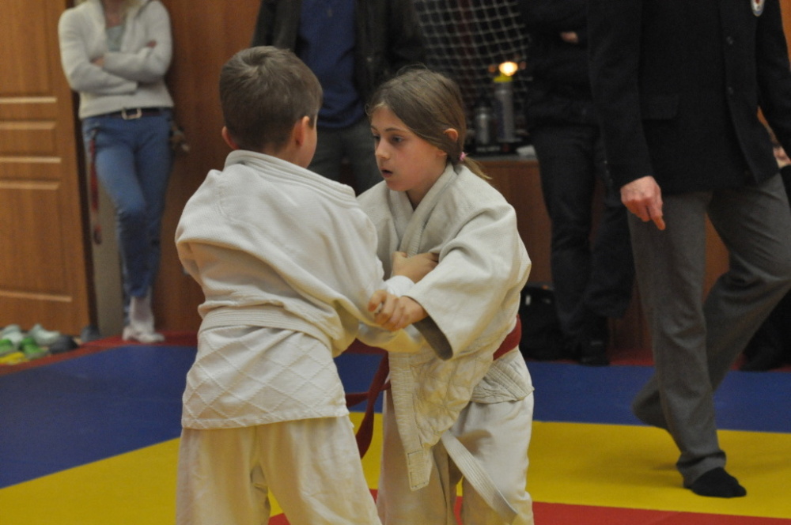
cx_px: 396
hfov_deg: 19.5
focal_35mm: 105
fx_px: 2304
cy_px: 262
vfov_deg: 13.0
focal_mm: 70
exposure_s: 1/250
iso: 1600
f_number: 4
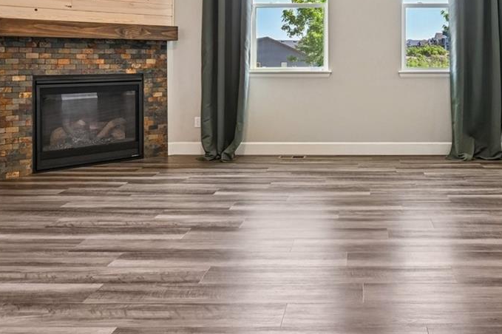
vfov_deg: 38.0
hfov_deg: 55.3
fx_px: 460
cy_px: 54
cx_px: 357
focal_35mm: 33
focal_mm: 14
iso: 360
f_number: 10
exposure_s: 1/15
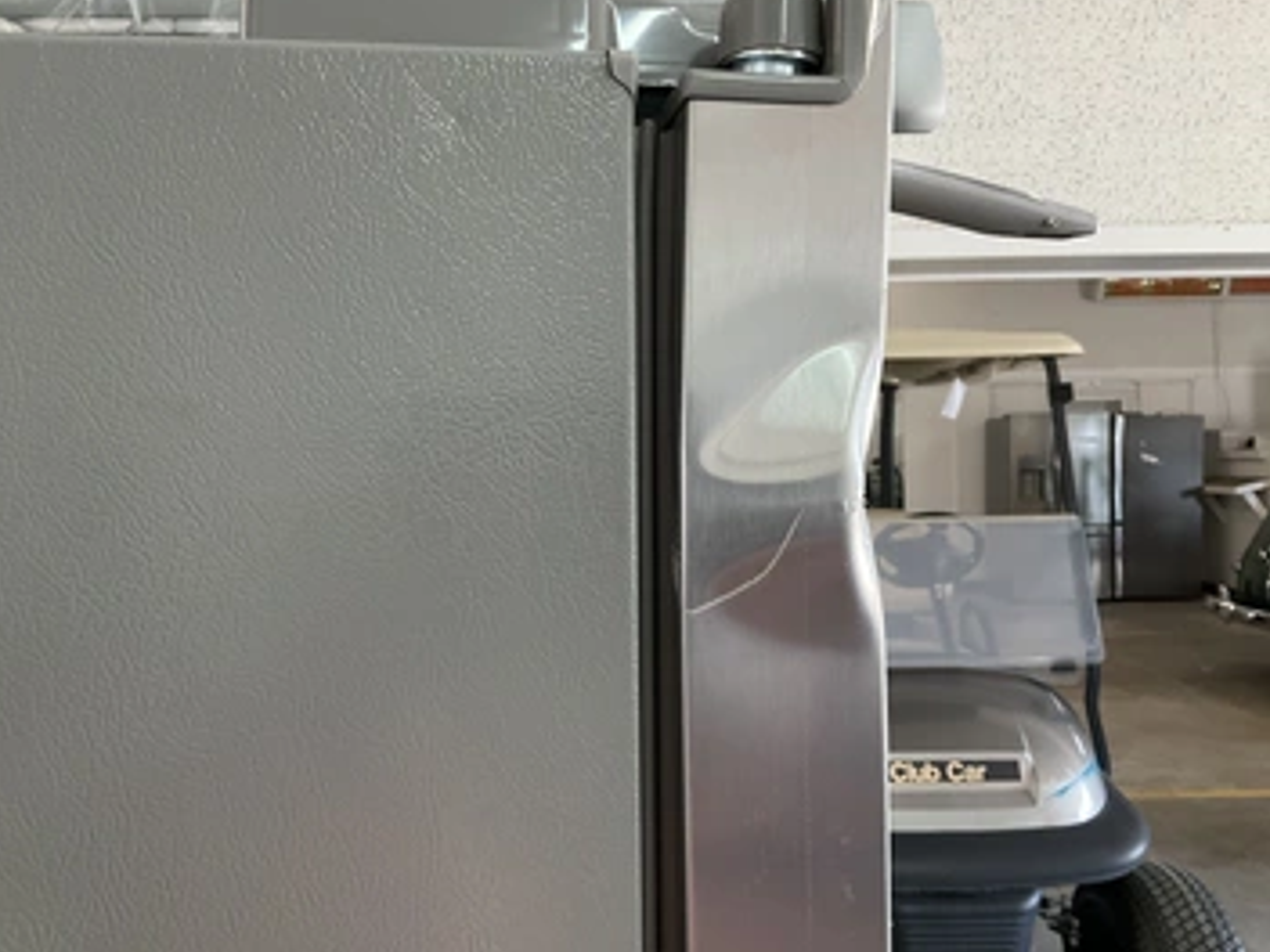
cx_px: 581
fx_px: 1211
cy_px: 458
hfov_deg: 55.3
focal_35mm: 33
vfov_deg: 42.9
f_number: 1.8
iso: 80
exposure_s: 1/60
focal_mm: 3
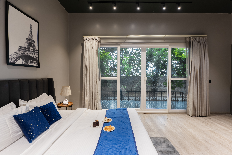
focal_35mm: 17
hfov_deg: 93.3
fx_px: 110
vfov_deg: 70.4
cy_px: 78
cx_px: 116
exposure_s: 1/25
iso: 250
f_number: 10
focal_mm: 17
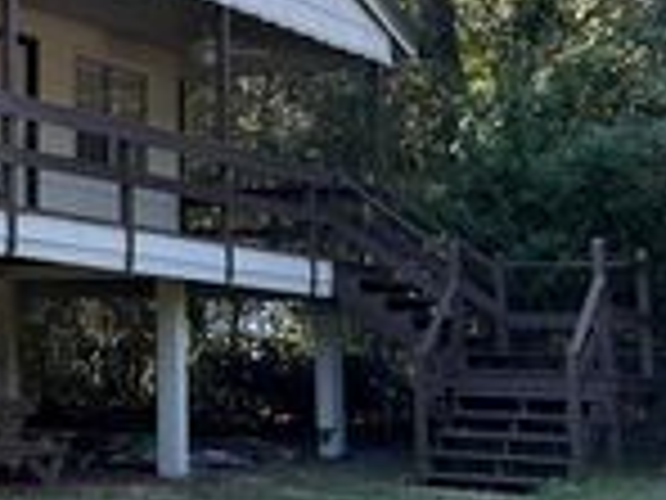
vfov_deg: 16.7
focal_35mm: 88
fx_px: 1693
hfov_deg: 19.8
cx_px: -274
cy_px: 97
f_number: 1.5
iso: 50
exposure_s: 1/350
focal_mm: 5.7
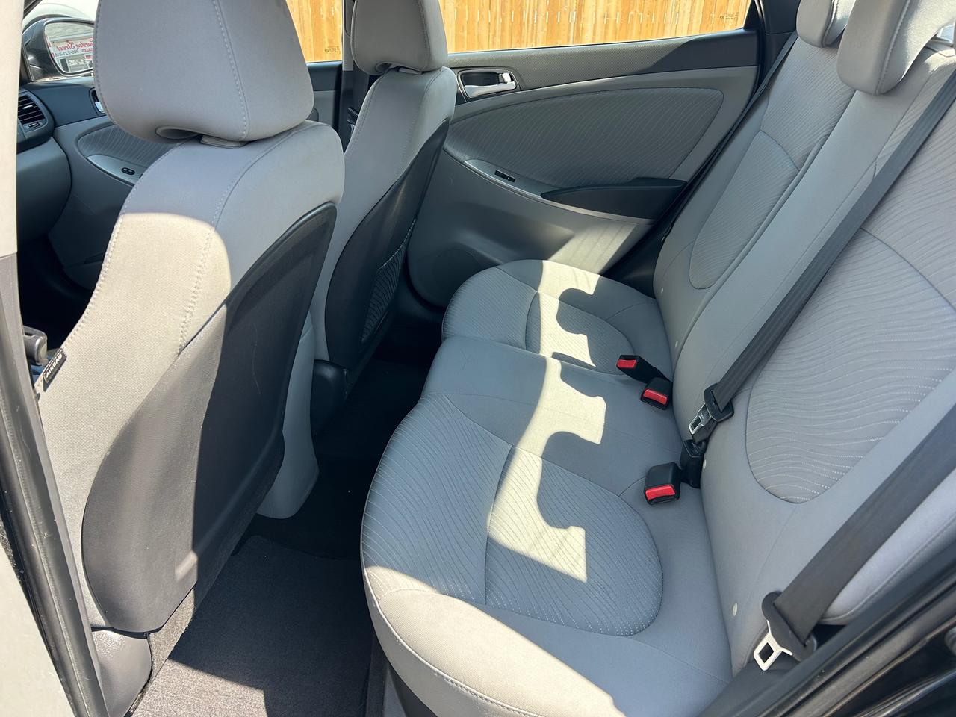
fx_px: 718
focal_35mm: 26
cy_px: 358
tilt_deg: -29.1
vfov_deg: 53.1
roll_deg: -0.5
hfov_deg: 67.3
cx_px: 478
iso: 50
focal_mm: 5.7
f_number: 1.5
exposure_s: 1/387
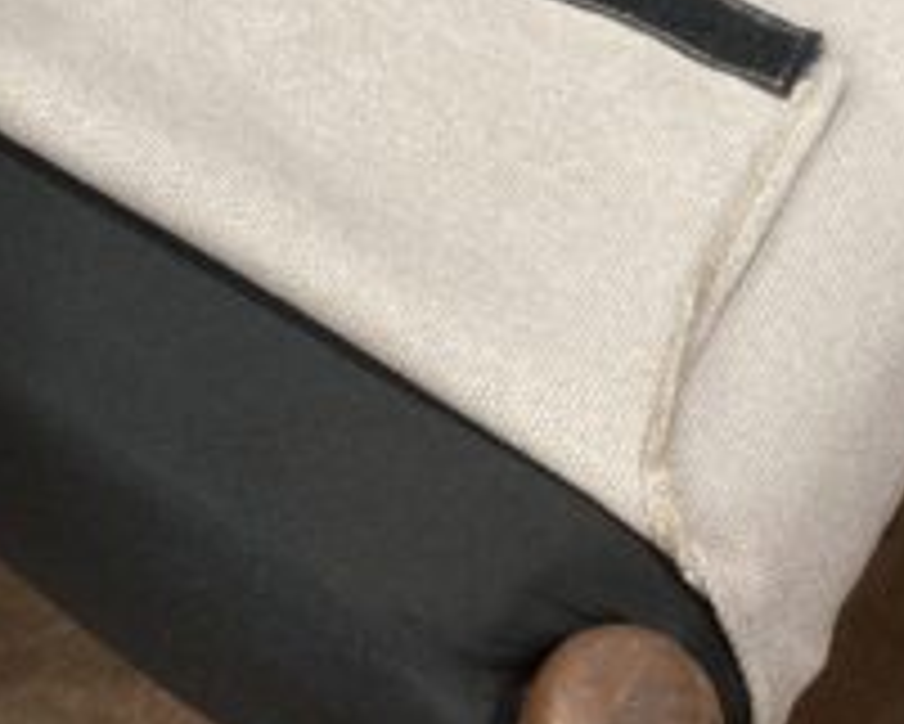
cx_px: 360
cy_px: 34
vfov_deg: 21.8
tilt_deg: -46.0
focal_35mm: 68
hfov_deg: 27.8
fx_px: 1820
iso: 100
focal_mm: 3.99
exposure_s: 1/50
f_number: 1.8
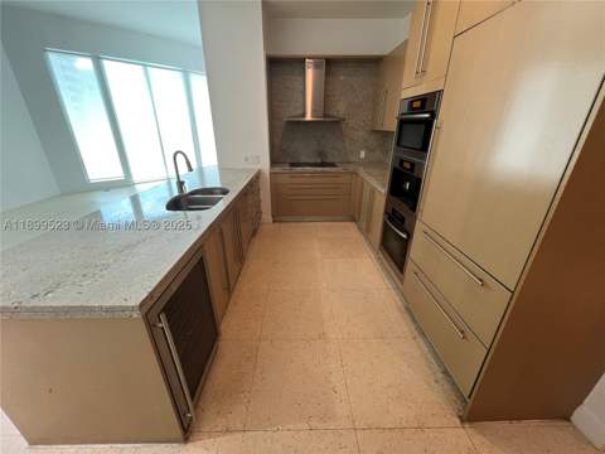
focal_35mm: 13
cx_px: 302
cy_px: 227
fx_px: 227
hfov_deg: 106.2
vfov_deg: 89.9
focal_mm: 1.57
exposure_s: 1/60
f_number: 1.8
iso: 250
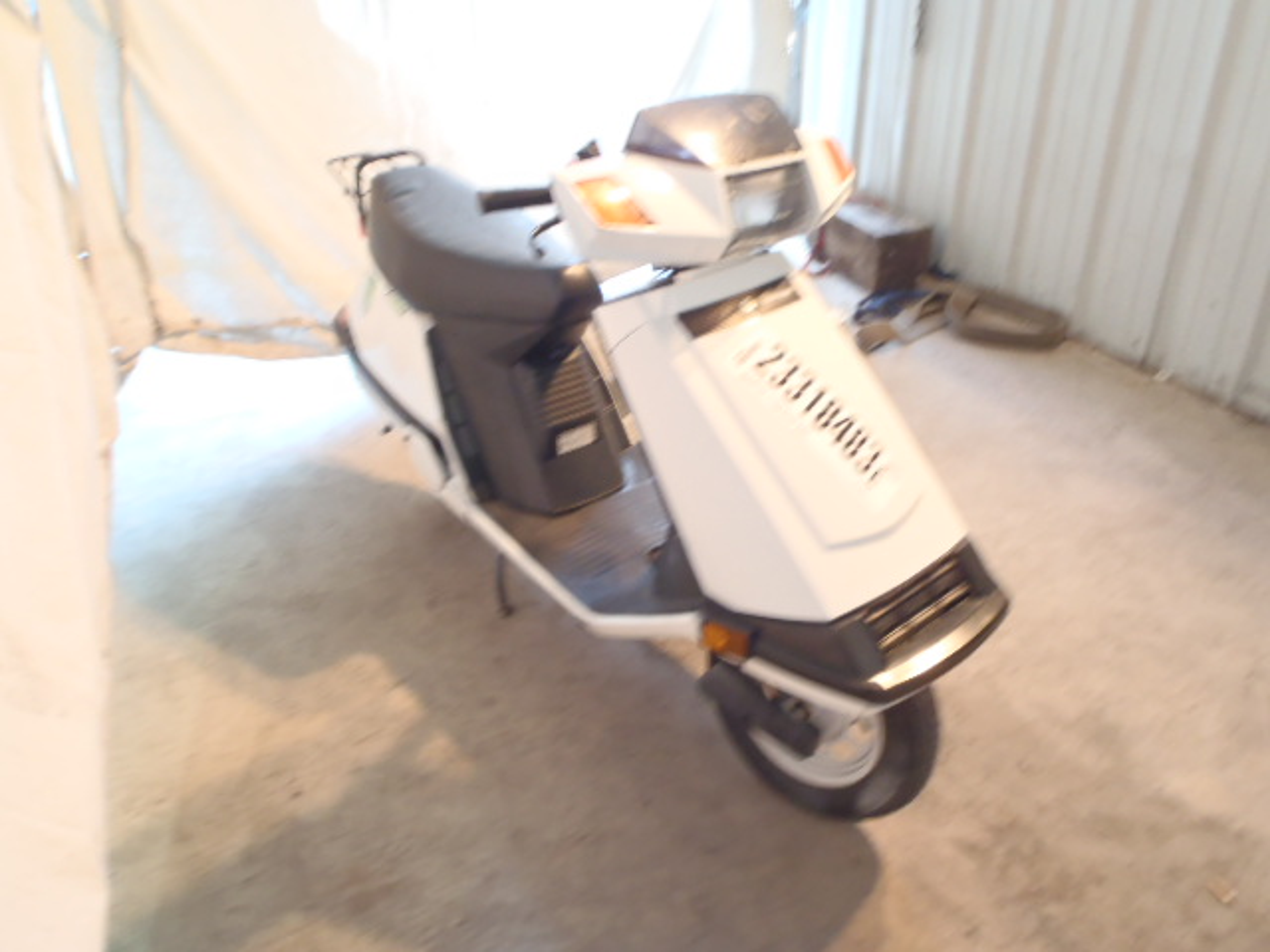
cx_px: 635
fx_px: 1027
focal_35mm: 28
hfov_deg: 63.4
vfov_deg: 49.7
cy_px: 476
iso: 200
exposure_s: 1/8
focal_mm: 5
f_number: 3.5
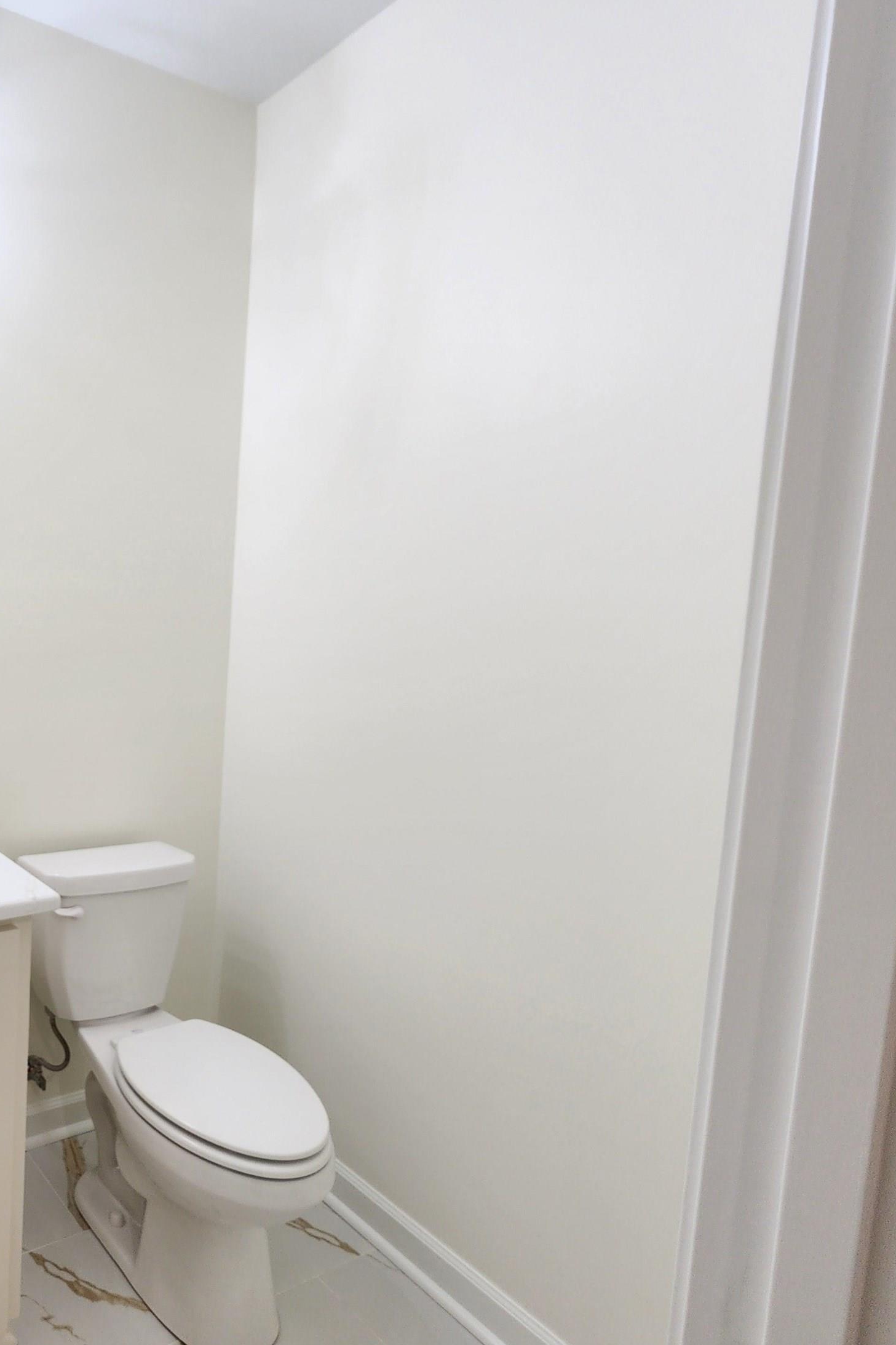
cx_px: -6
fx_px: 709
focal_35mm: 19
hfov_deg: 51.4
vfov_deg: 86.9
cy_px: 668
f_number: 2.2
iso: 125
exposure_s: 1/60
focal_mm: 2.2
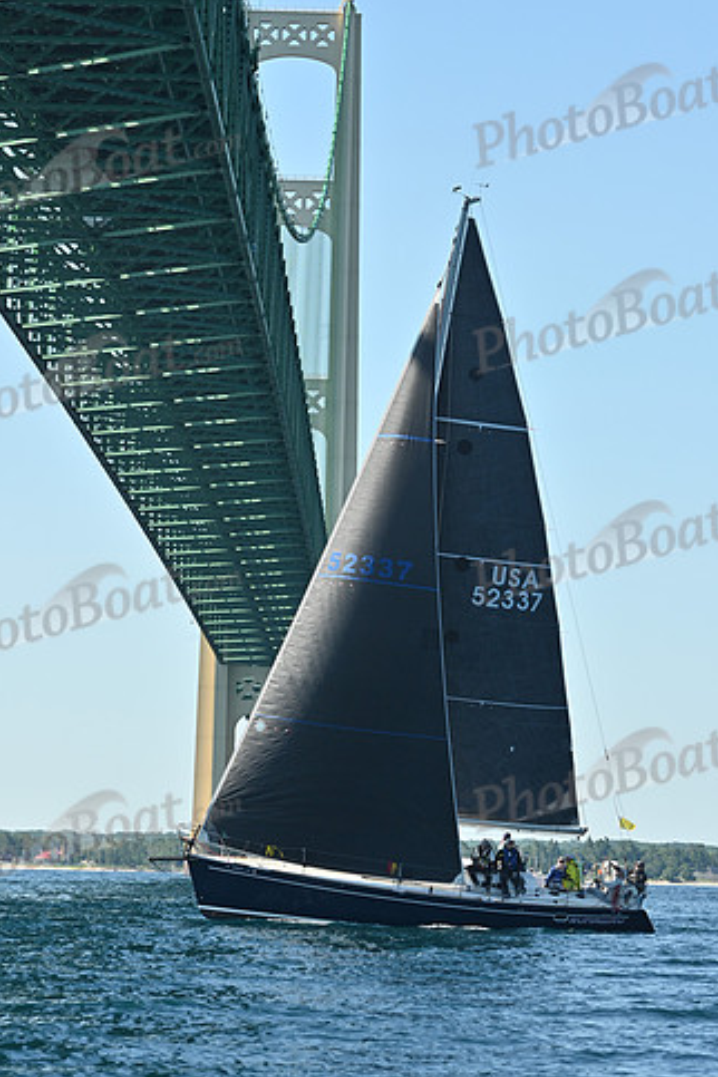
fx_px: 4667
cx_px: 358
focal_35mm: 156
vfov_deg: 13.2
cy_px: 464
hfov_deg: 8.8
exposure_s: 1/1000
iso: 320
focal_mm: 130
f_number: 7.1
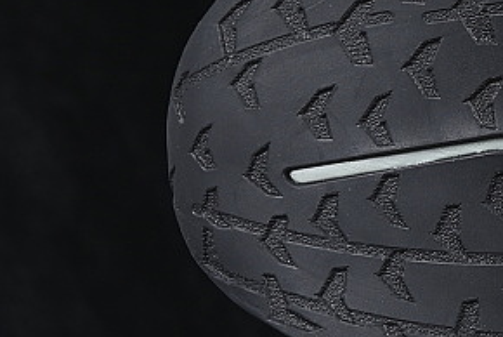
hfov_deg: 7.2
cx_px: 860
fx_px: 3902
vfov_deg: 4.9
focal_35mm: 279
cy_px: 19
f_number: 6.3
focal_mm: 50
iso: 160
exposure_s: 1/60
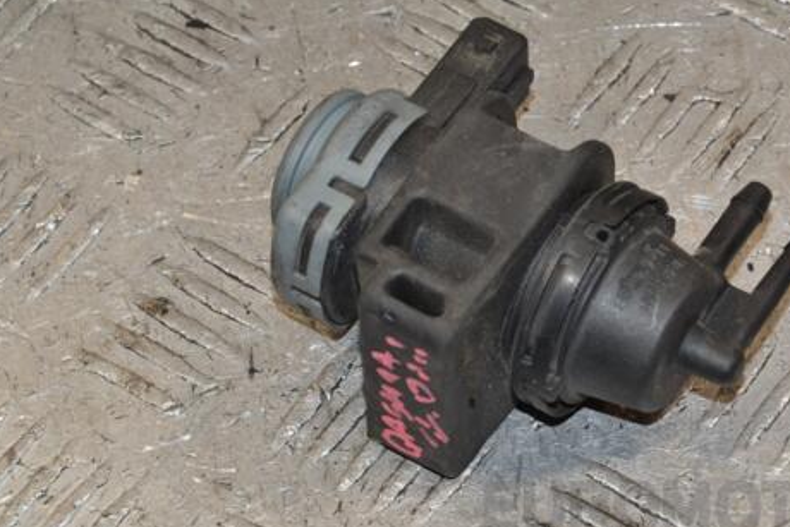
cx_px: 452
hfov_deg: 11.4
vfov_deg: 7.6
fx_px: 3951
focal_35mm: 180
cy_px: 278
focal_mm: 92
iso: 800
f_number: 10
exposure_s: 1/200
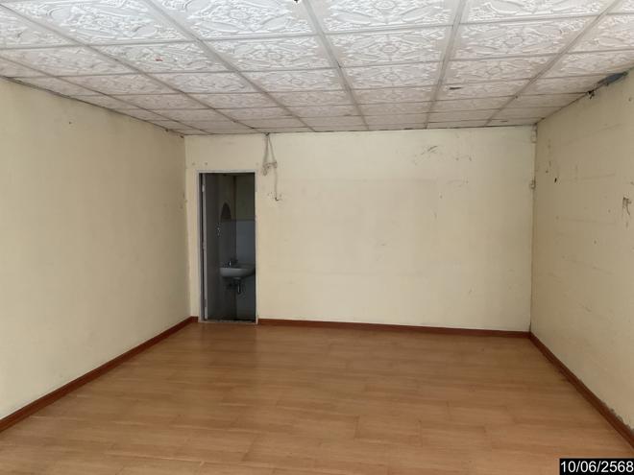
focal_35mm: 29
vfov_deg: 48.2
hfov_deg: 61.7
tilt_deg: -1.9
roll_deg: +0.2
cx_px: 317
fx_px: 531
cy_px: 238
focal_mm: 3
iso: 125
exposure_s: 1/60
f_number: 1.8
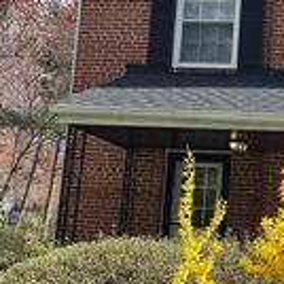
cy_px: 88
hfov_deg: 19.6
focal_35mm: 86
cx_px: 284
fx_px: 798
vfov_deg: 20.1
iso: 32
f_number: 1.6
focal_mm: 4.2
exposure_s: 1/2681
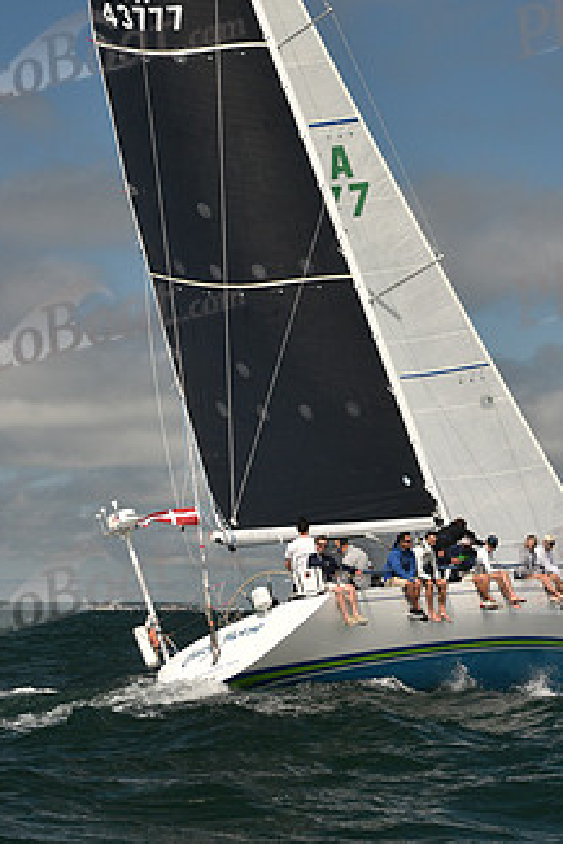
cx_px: 380
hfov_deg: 11.0
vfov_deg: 16.3
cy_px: 164
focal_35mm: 125
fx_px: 2929
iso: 320
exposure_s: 1/800
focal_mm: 70
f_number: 7.1
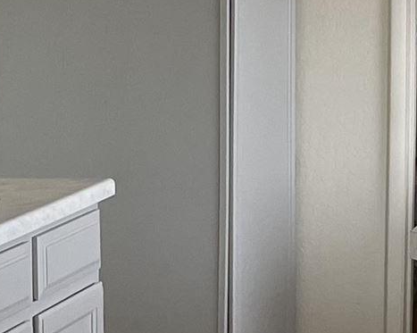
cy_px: 18
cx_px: 846
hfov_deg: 10.6
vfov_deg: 9.2
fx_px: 2060
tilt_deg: -3.5
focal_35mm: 167
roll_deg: -0.8
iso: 80
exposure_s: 1/120
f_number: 1.6
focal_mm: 4.2
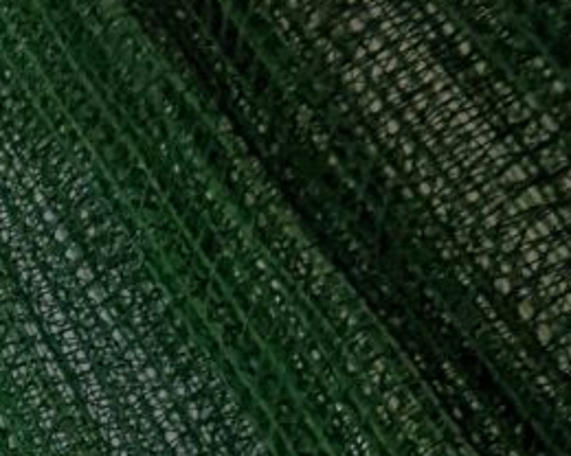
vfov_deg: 10.5
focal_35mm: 108
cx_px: -1340
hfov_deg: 10.0
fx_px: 1825
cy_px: 1324
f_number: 2.2
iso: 70
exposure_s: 1/40
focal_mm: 2.35
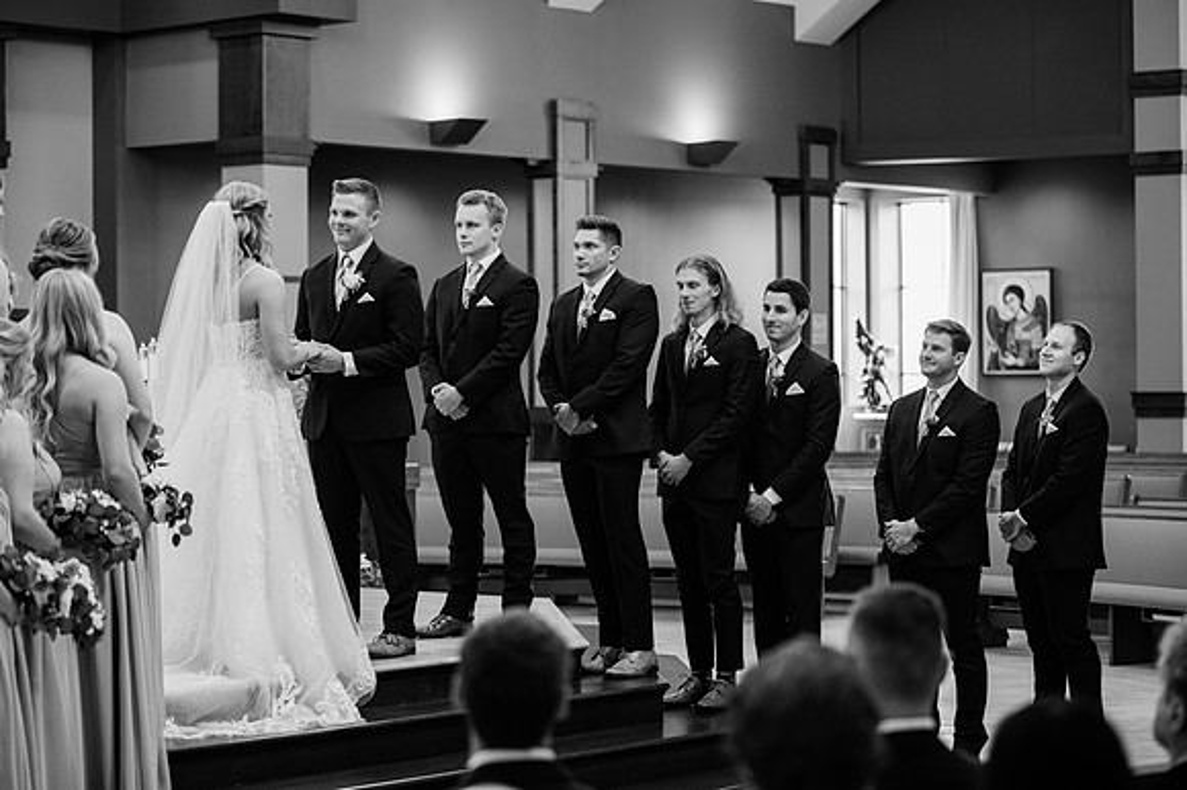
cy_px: 395
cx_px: 594
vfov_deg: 15.9
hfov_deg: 23.7
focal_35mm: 86
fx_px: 2834
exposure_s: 1/250
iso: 1000
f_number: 2.8
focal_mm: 86
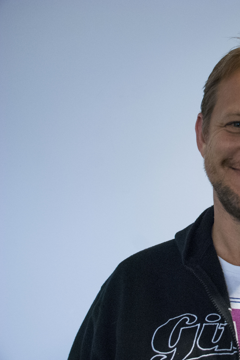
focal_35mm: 59
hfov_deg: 21.7
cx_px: 271
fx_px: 590
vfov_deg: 33.9
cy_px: 181
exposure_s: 1/40
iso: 1000
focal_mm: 26
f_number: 4
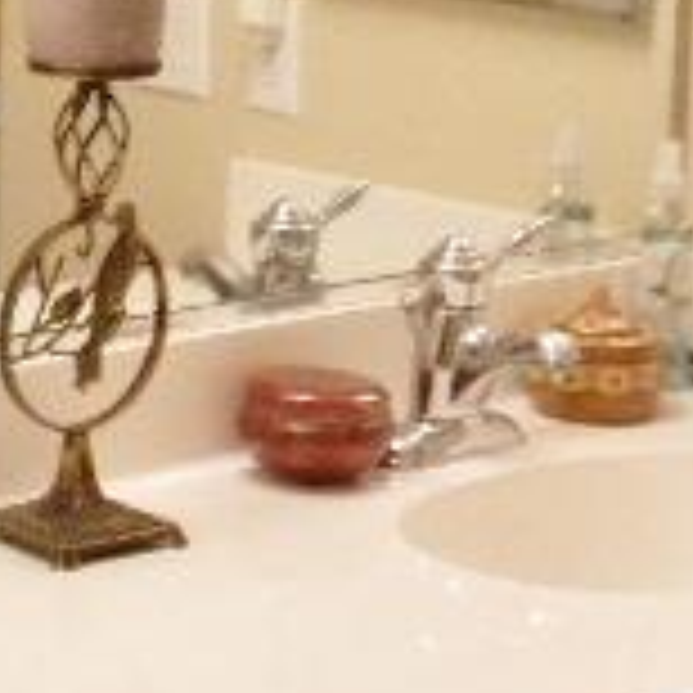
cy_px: 112
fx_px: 2990
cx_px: 81
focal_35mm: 132
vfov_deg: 13.1
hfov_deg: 13.1
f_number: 3.7
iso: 400
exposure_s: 1/24.4
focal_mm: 6.4
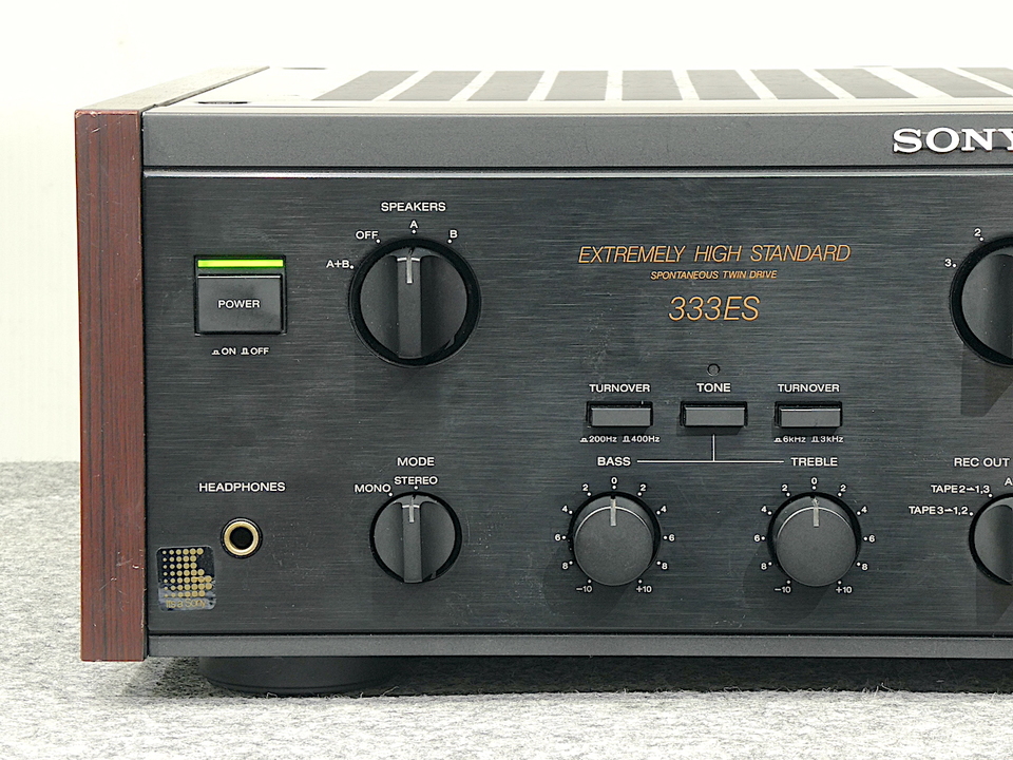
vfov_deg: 11.0
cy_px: 380
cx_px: 506
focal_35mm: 135
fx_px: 3951
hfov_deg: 14.6
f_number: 8
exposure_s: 2.5
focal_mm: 24.2
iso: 100
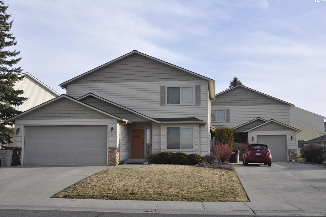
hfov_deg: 48.0
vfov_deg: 32.9
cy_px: 108
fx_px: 366
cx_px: 163
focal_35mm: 40
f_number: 9
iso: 200
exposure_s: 1/320
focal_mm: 27
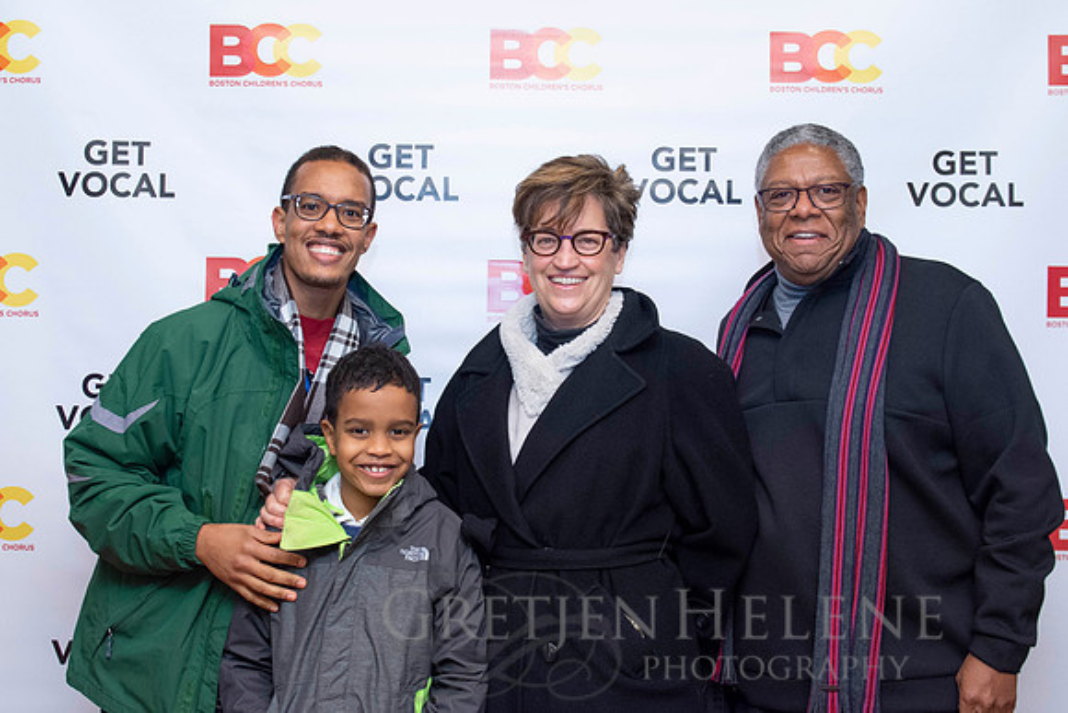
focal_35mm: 54
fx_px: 1606
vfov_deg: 25.0
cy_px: 329
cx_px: 493
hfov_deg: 36.8
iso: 1250
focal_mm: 32
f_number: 6.3
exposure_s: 1/125
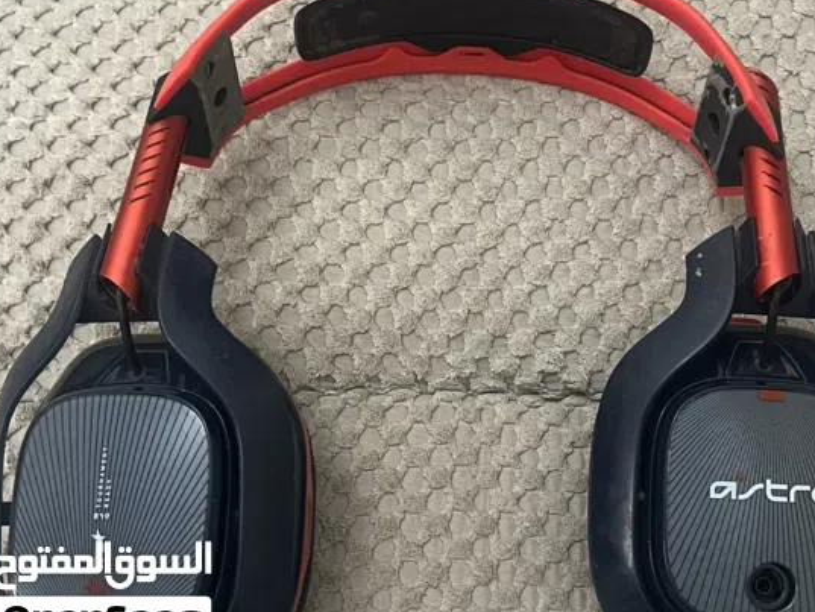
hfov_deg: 58.3
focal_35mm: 31
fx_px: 730
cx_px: 440
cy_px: 322
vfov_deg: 45.4
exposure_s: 1/60
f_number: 1.5
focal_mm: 5.7
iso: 320
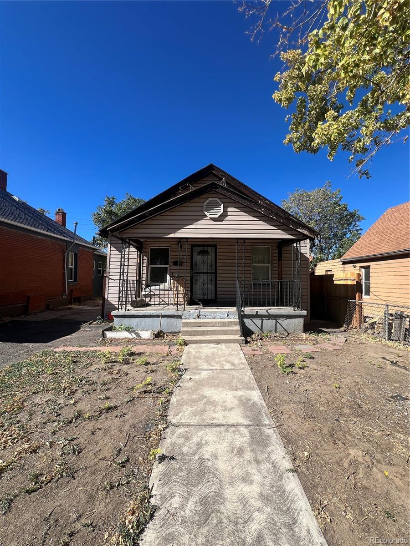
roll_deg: -1.5
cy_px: 273
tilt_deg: +3.6
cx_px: 205
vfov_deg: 106.2
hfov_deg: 89.9
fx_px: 205
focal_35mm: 13
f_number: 1.8
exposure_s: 1/1193
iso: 32
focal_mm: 1.57
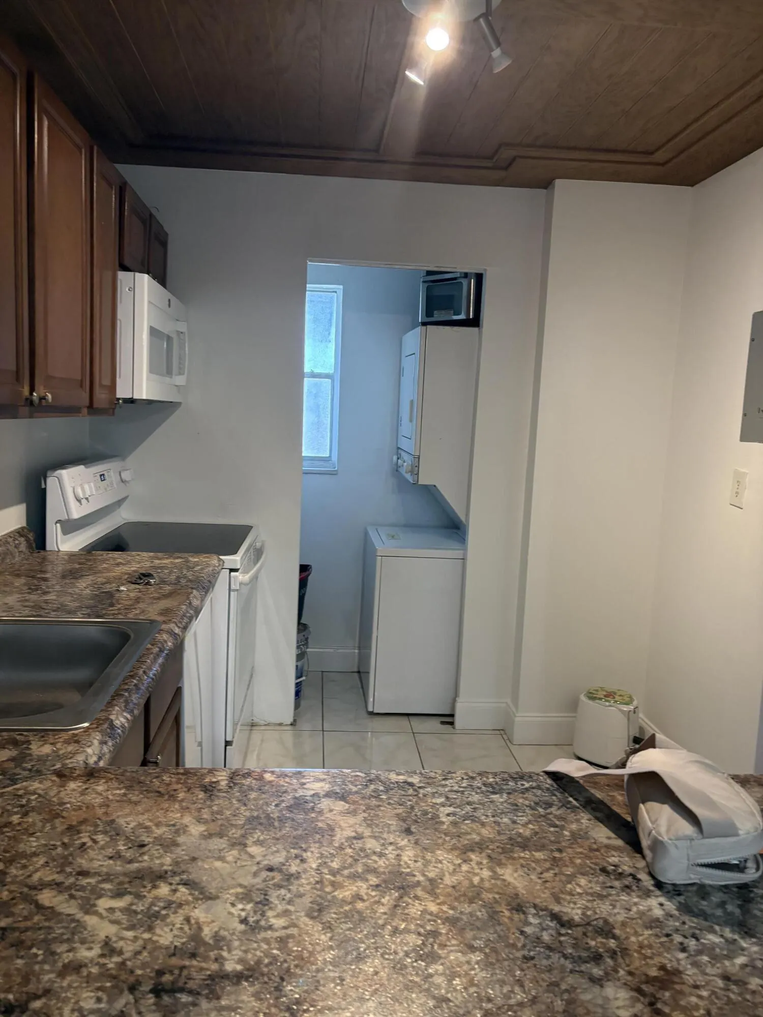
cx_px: 382
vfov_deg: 67.3
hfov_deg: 53.1
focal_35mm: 26
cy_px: 508
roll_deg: -2.9
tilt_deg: -6.2
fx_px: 764
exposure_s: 1/120
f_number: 1.6
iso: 250
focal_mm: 5.96
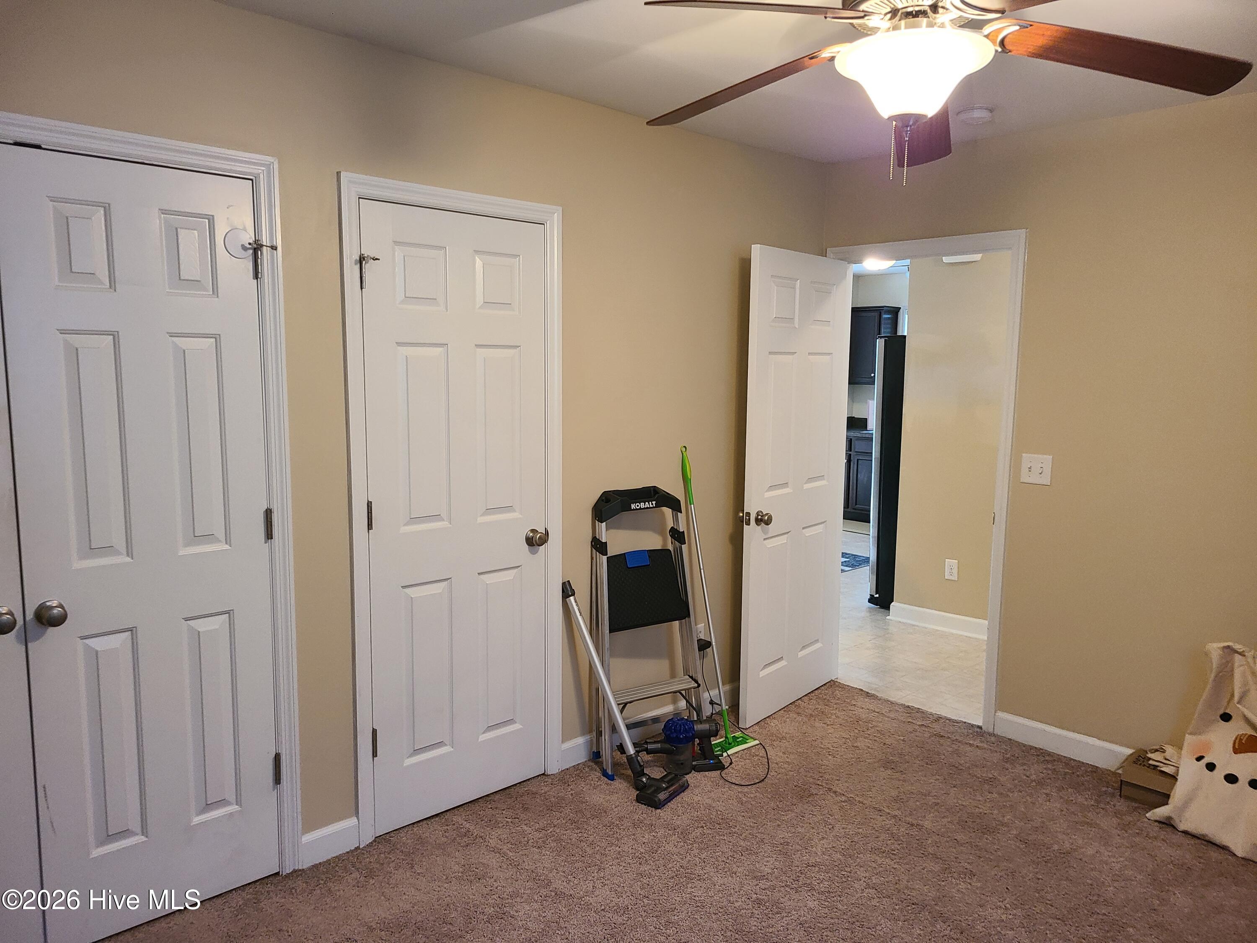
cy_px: 472
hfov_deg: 67.3
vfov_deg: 53.1
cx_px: 628
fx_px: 944
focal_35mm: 26
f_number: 1.8
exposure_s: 1/40
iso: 200
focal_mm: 5.4
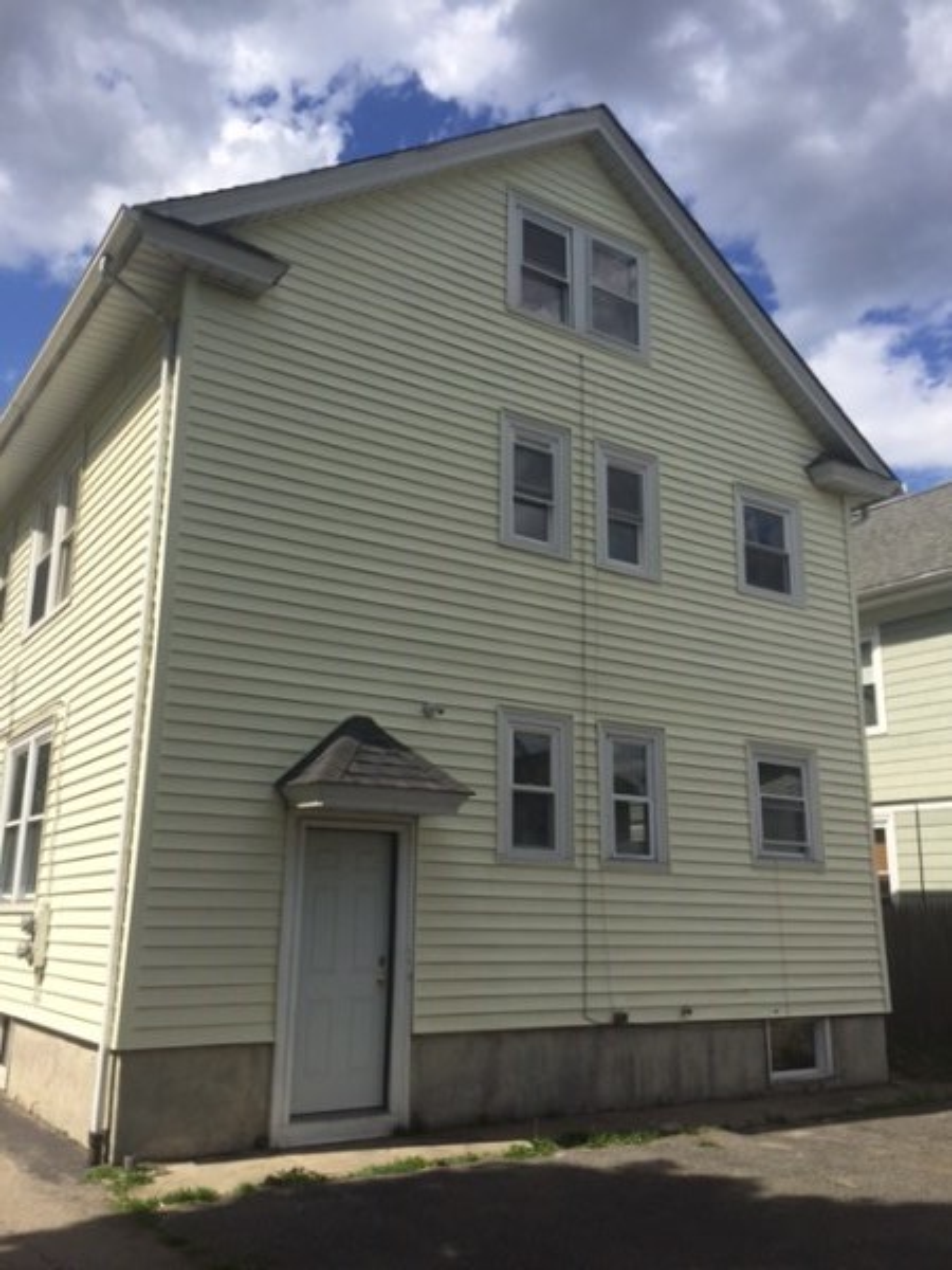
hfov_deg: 48.2
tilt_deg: +15.8
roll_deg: -1.2
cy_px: 635
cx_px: 476
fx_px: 1063
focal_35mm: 29
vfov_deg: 61.7
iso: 32
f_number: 2.2
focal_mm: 4.15
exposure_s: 1/2825
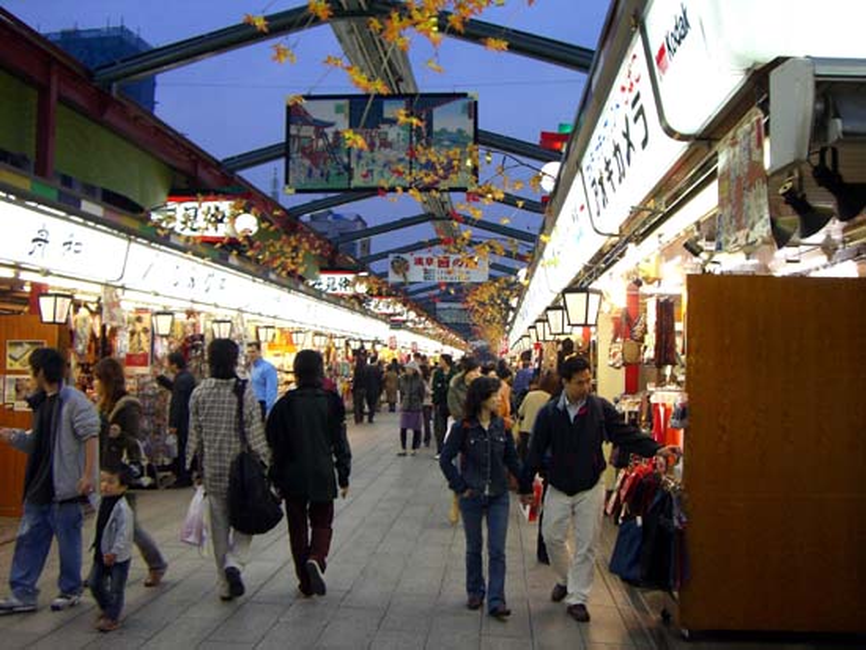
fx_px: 951
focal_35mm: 38
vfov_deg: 37.7
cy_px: 325
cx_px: 433
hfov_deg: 49.0
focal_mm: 6.2
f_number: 2.7
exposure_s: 1/50
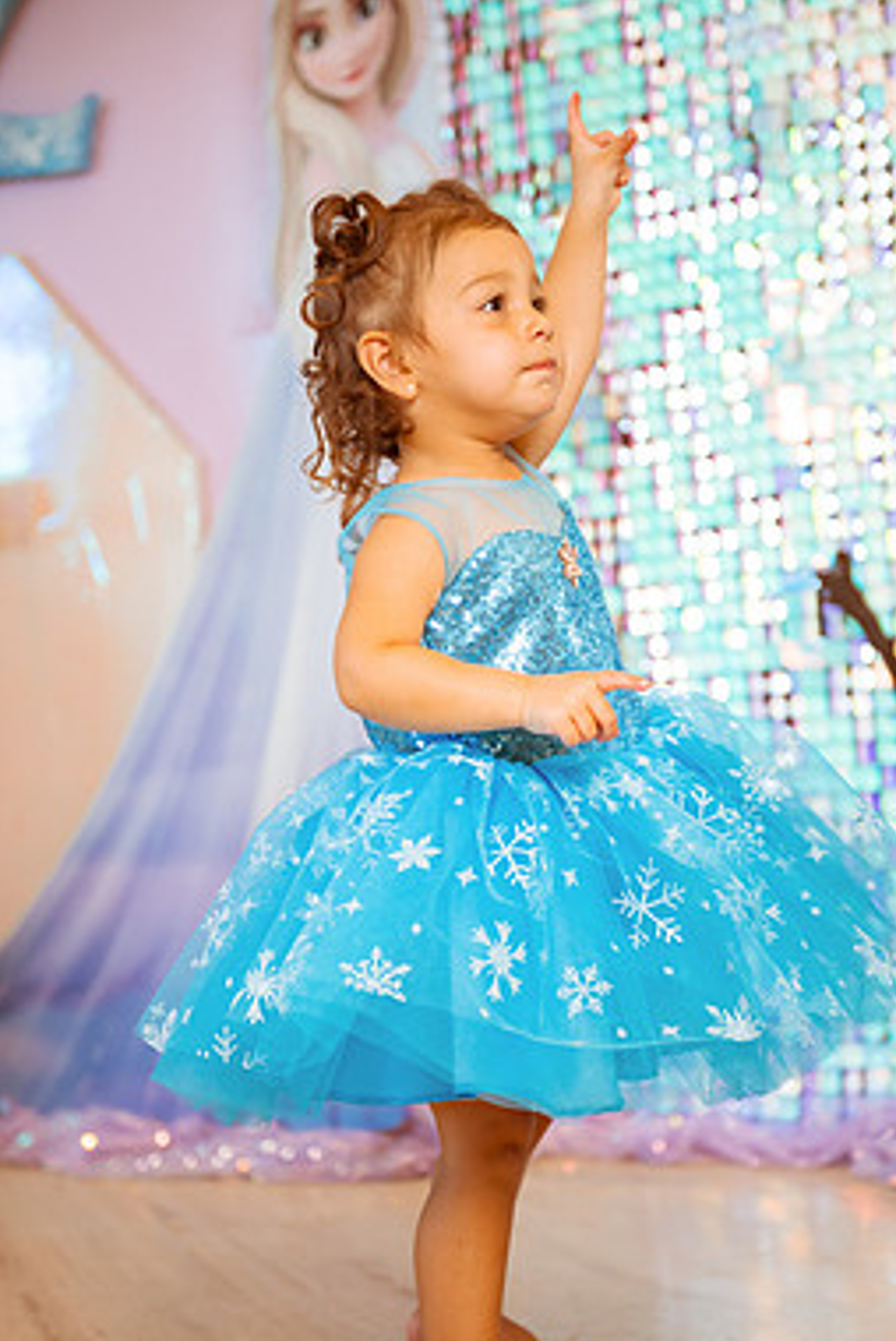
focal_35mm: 71
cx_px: 497
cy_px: 752
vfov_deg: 28.4
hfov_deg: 19.2
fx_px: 2646
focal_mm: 60
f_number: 2.8
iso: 800
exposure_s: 1/400
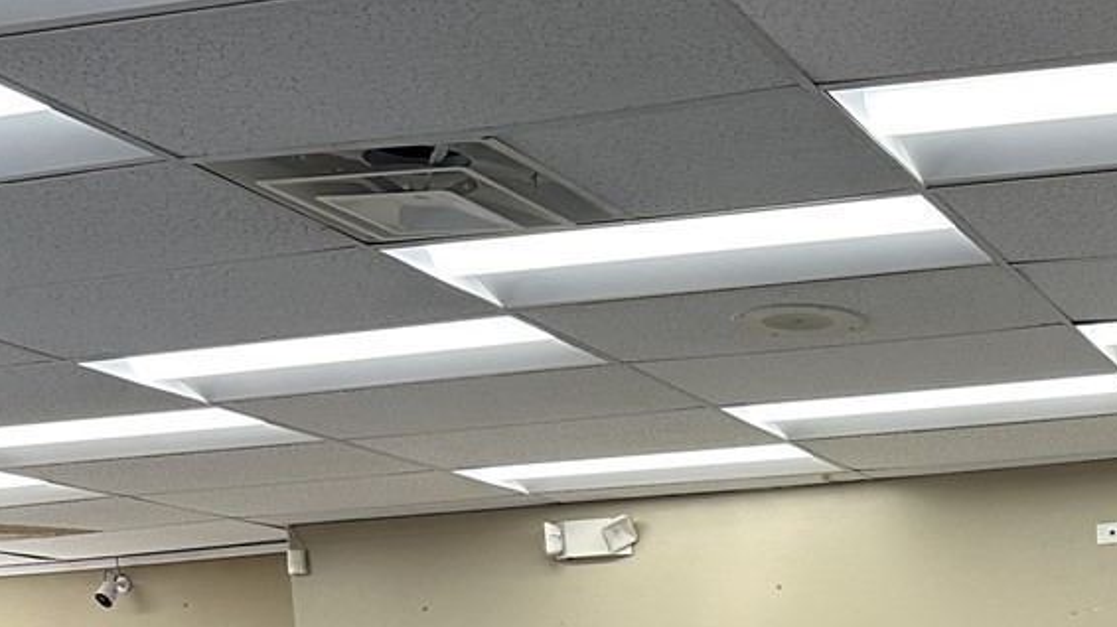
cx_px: 1097
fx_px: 2102
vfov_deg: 14.3
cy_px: 1228
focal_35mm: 71
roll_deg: +1.8
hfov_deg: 28.1
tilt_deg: -9.3
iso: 100
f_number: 1.78
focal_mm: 6.86
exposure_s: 1/170
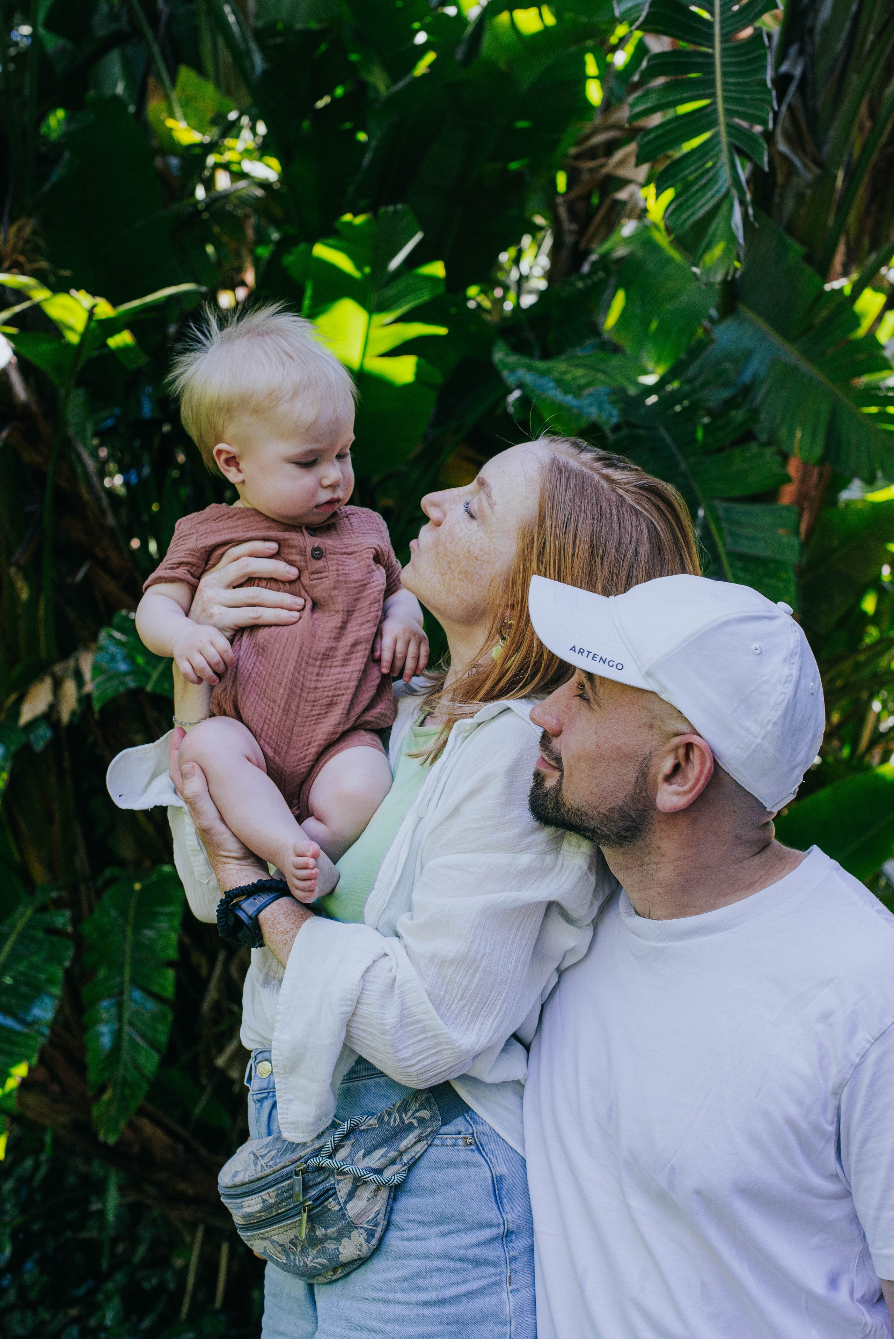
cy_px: 670
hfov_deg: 27.0
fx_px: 1861
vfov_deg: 39.6
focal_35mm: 50
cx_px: 447
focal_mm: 50
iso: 800
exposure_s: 1/400
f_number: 5
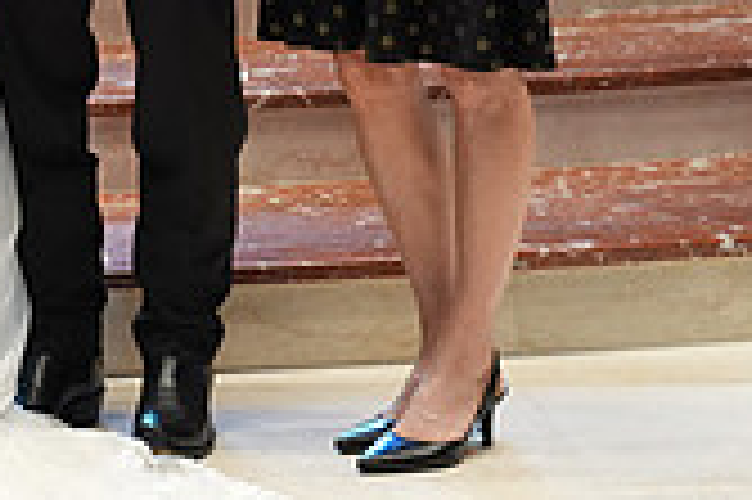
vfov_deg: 7.3
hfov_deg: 11.0
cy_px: -282
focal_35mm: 184
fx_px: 3840
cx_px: -90
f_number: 4
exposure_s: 1/100
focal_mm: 53
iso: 2500
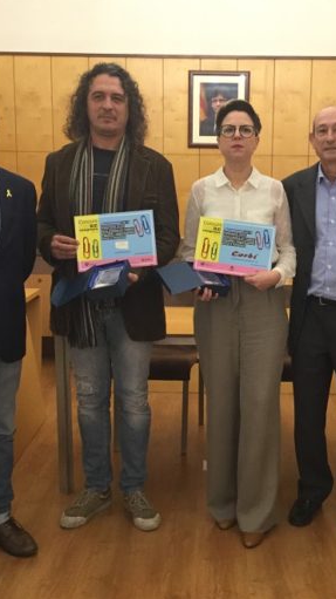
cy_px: 299
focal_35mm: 46
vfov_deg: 44.6
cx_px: 196
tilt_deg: -10.0
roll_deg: -2.2
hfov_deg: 25.9
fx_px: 729
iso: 160
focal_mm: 3.3
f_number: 2.4
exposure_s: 1/33
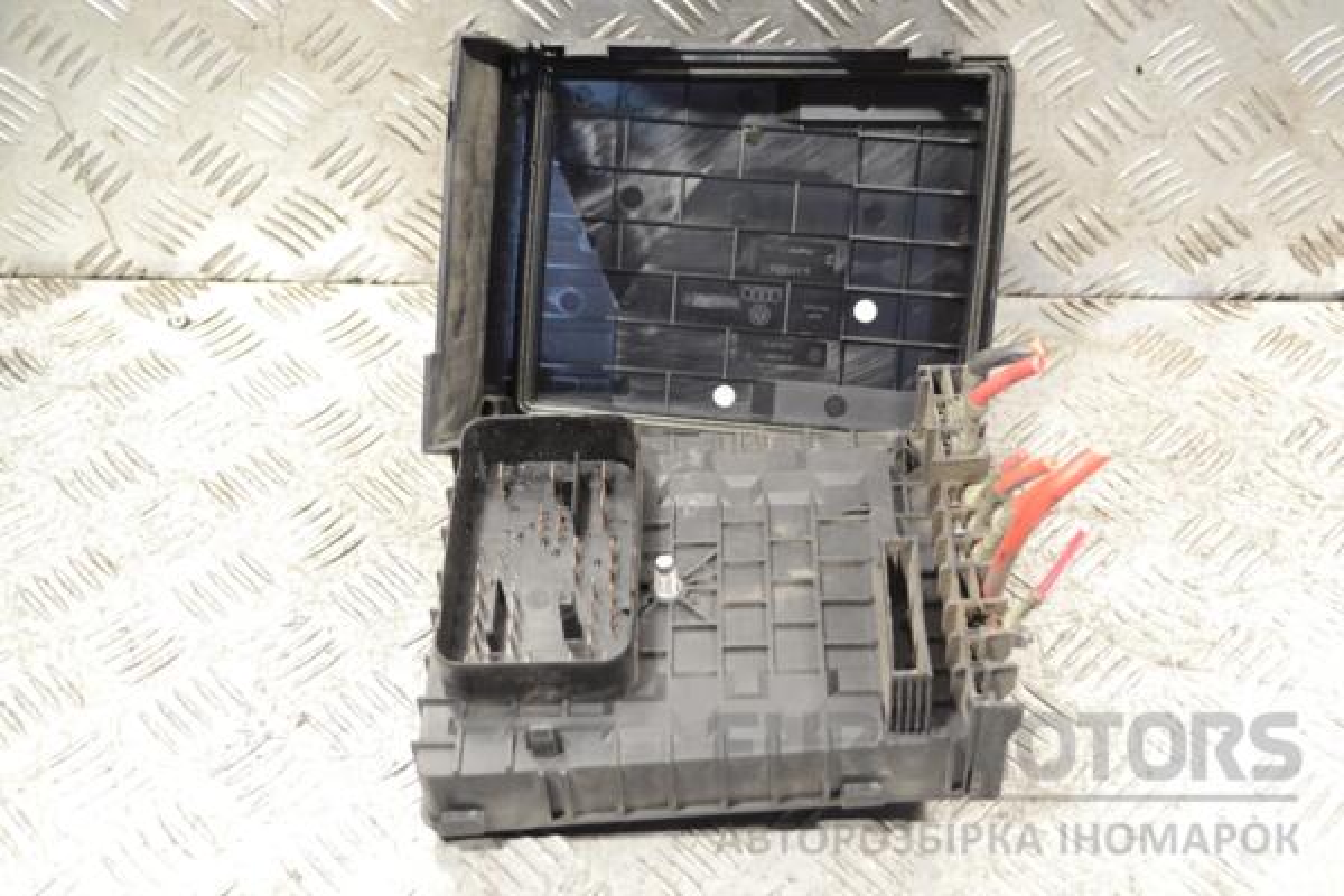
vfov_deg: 29.9
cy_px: 448
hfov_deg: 43.6
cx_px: 672
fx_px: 1680
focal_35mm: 45
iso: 450
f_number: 4.5
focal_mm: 30
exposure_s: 1/30
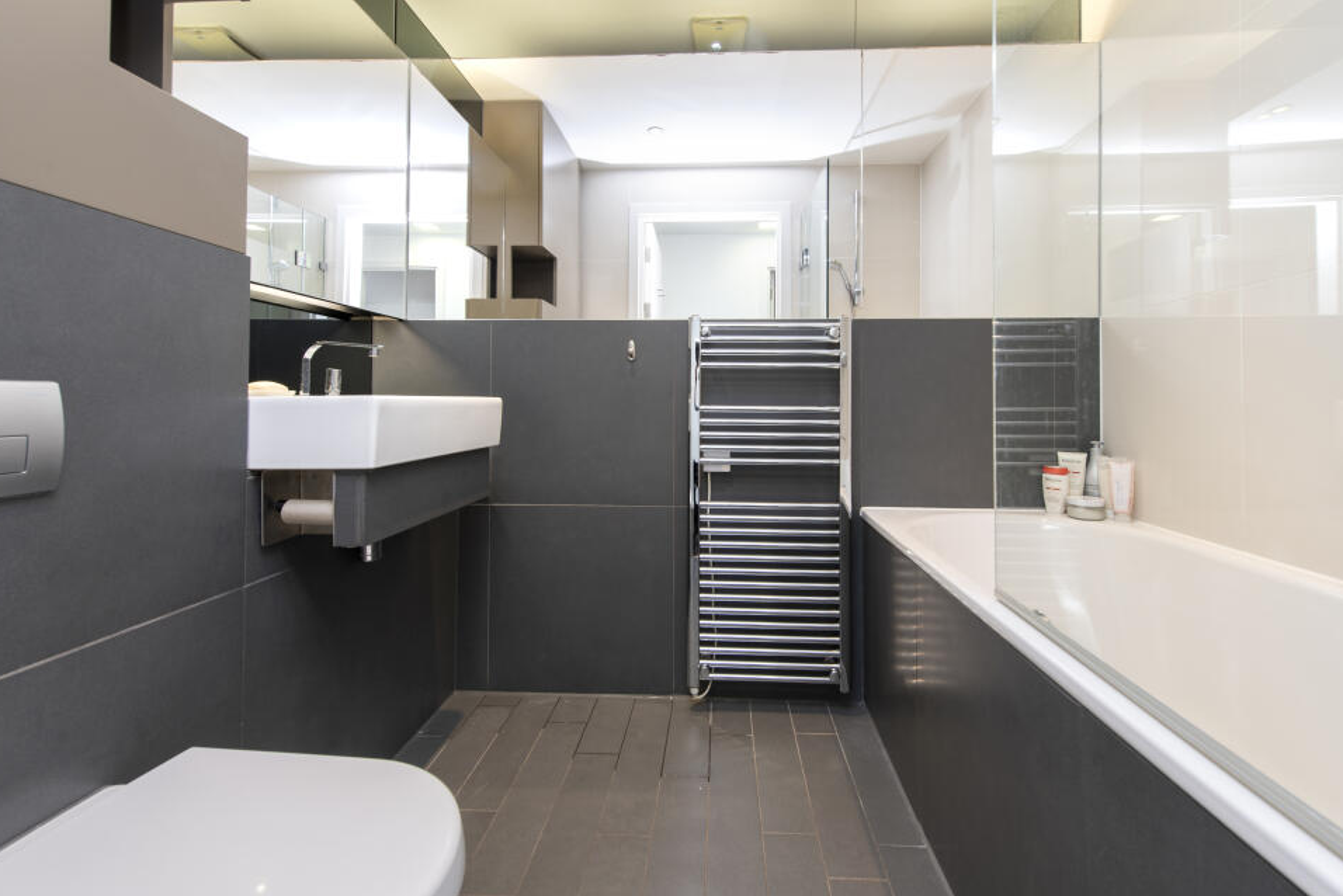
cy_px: 456
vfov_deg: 77.4
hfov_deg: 100.3
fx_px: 560
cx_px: 700
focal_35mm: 15
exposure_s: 1/4
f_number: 8
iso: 100
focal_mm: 14
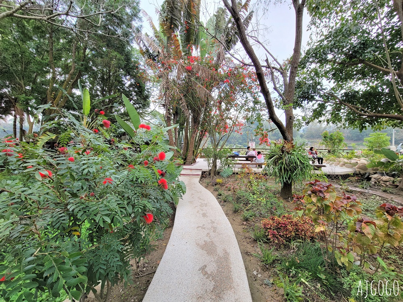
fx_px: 151
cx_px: 202
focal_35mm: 13
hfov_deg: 106.2
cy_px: 151
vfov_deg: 89.9
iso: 64
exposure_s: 1/119
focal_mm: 2.2
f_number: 2.2
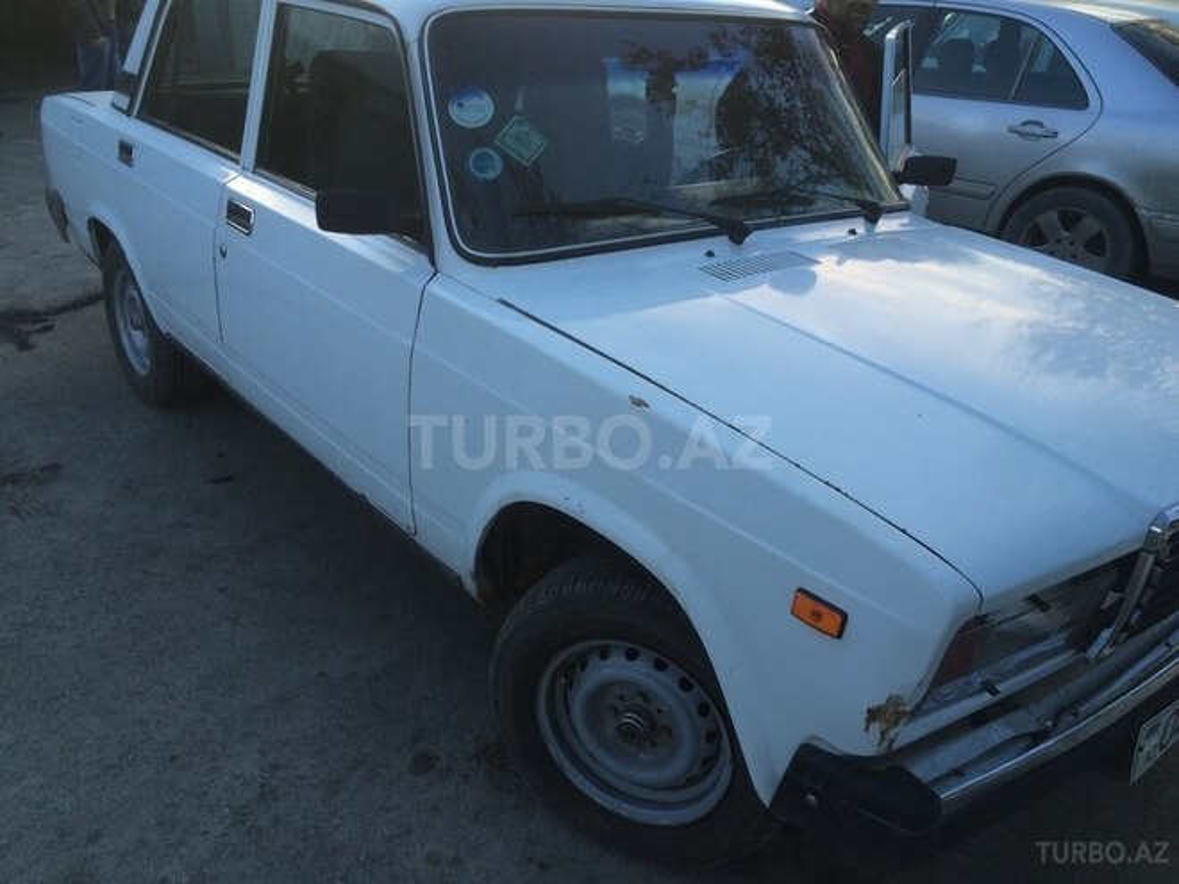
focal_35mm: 29
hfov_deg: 61.7
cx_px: 590
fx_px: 988
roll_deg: -1.4
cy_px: 442
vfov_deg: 48.2
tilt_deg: -27.1
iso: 32
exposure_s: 1/193
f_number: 2.2
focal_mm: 4.15
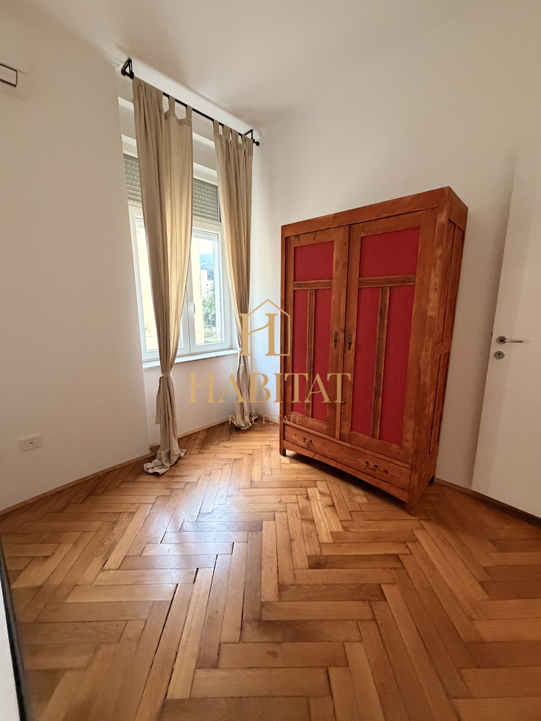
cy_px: 360
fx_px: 292
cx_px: 270
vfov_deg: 102.1
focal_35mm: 14
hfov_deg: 85.7
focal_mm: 2.22
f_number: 2.2
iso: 640
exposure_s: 1/60
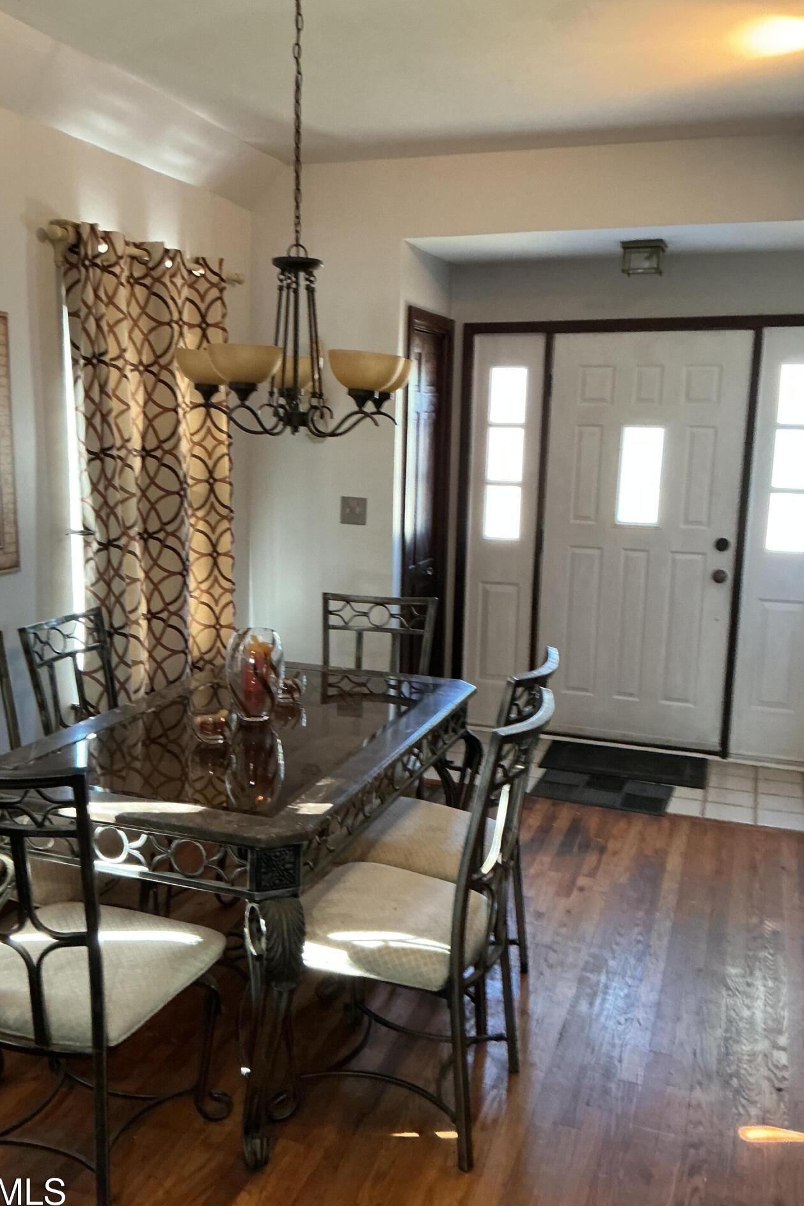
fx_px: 1072
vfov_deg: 58.7
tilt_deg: -9.9
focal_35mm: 32
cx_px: 356
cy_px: 611
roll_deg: -0.6
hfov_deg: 41.1
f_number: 1.8
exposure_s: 1/30
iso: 250
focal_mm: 3
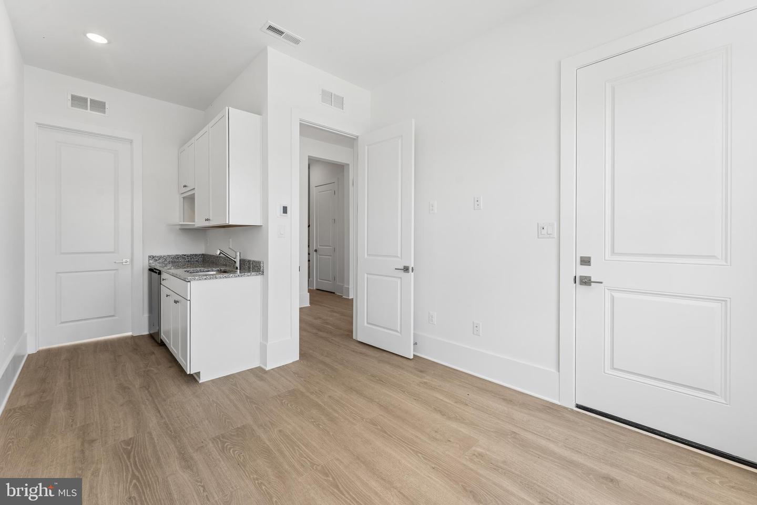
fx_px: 294
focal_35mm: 14
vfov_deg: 81.2
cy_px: 252
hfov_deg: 104.3
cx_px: 378
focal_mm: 14
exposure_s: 1/80
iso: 250
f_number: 8
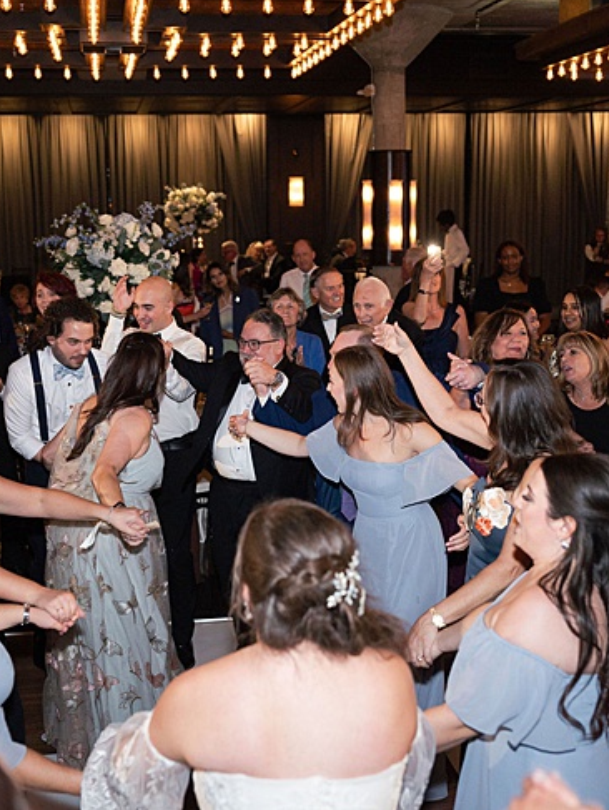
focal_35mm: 44
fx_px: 1031
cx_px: 255
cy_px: 396
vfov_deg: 42.9
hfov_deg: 32.8
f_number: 2.2
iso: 400
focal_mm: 28
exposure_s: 1/250
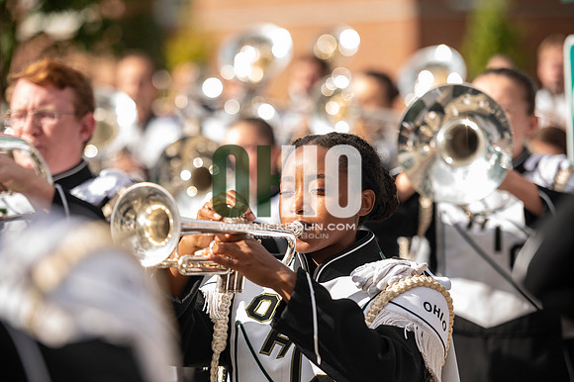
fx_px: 2390
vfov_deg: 9.1
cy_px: 191
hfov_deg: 13.7
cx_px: 287
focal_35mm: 150
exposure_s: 1/8000
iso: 1000
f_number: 2.8
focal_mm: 150
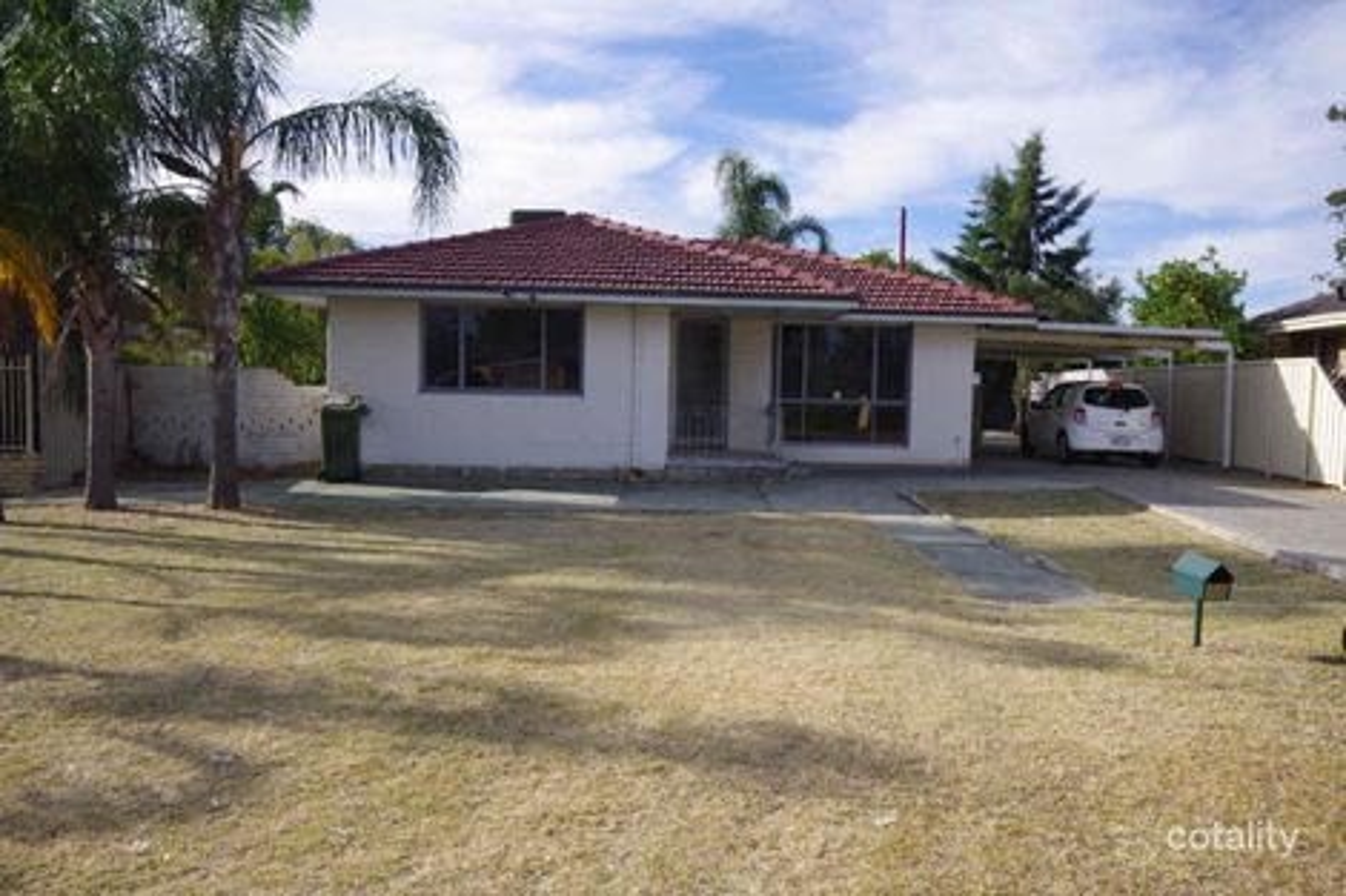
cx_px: 673
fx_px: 1121
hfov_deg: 61.9
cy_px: 448
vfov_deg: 43.6
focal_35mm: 30
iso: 200
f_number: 11
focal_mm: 20
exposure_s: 1/125
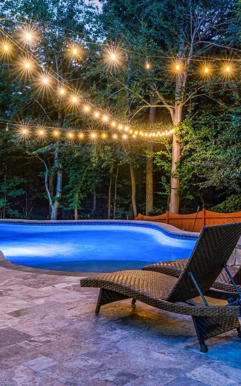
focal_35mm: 43
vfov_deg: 46.2
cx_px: 152
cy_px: 194
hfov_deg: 29.8
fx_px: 452
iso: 320
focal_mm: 28
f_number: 10
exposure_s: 8
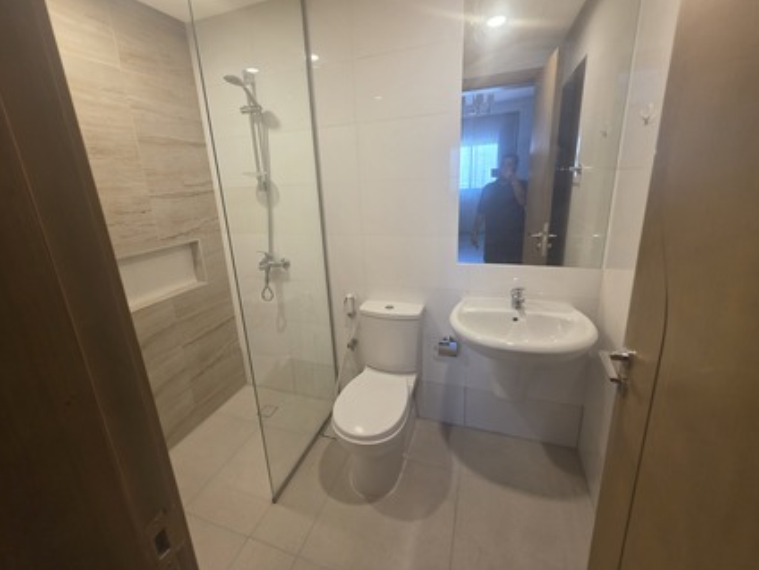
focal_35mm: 14
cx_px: 364
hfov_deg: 102.0
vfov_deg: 85.6
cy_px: 266
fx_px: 307
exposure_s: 1/100
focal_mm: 2.2
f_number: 1.9
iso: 160
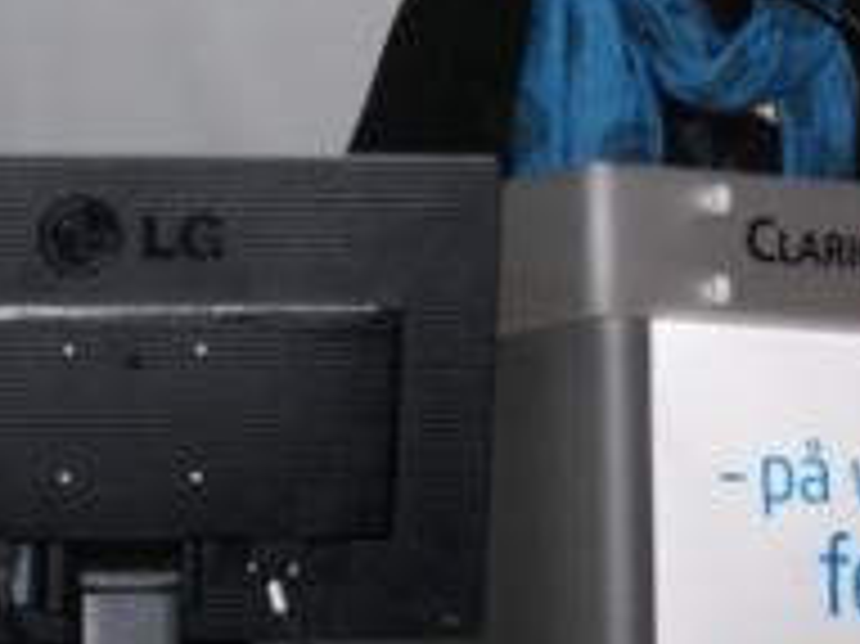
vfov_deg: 7.3
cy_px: 144
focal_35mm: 203
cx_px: 1000
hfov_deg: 9.6
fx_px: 5040
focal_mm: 60
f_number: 5.6
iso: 400
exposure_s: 1/100
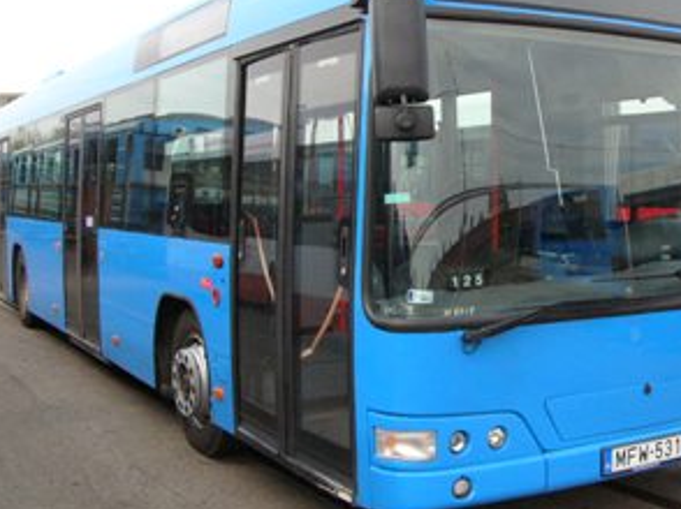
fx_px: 963
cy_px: 204
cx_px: 389
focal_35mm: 49
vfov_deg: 29.6
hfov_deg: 38.9
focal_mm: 6
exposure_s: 1/500
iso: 200
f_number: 5.2
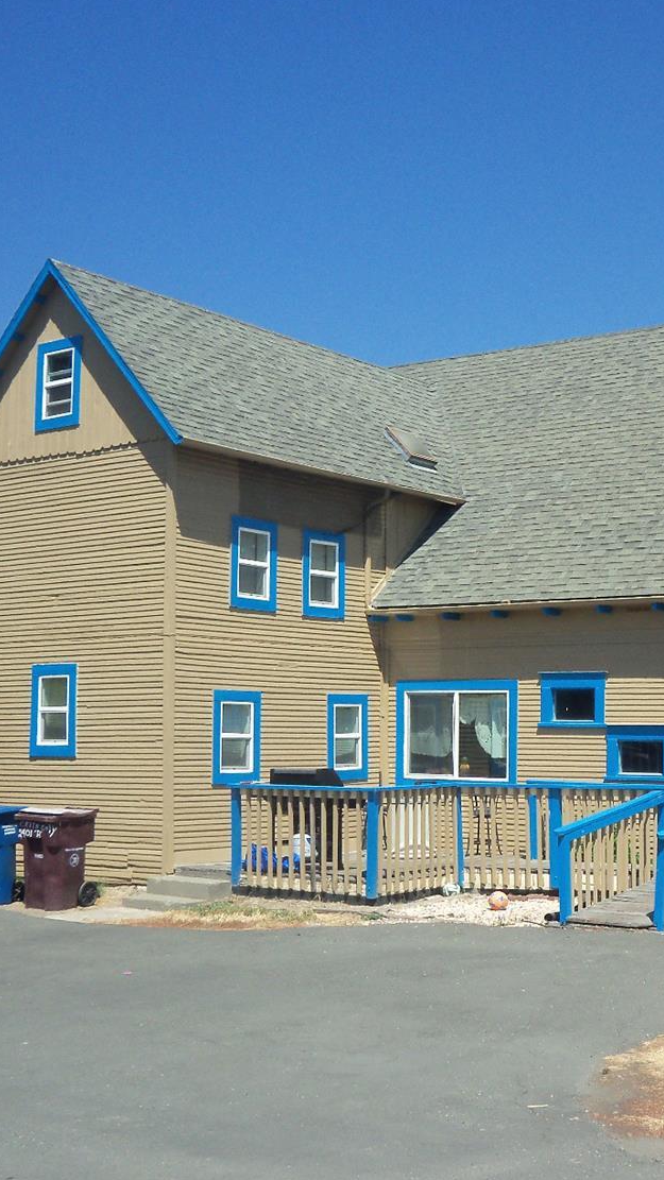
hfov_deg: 23.5
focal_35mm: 50
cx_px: 569
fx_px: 1565
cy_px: 589
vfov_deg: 41.3
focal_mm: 5.7
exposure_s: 1/160
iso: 80
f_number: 8.8
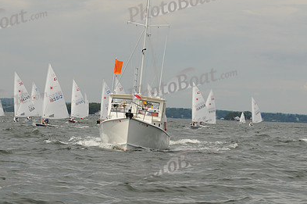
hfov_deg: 13.2
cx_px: 87
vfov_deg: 8.8
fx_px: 1320
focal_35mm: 155
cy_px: 54
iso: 200
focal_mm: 70
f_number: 6.3
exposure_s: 1/800
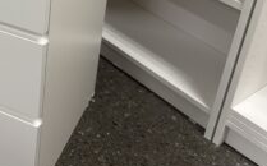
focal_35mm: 66
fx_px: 480
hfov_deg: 27.6
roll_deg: +0.9
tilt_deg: -28.3
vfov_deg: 18.7
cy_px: -26
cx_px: -49
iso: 125
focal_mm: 5.96
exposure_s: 1/60
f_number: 1.6
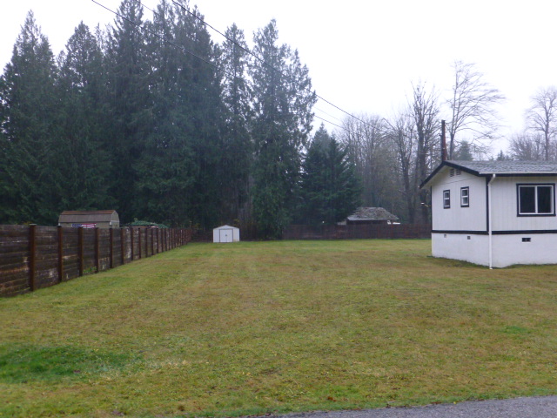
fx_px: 547
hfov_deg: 54.0
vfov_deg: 41.8
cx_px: 278
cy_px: 209
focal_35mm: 34
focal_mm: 6.1
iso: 400
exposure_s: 1/50
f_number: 3.7
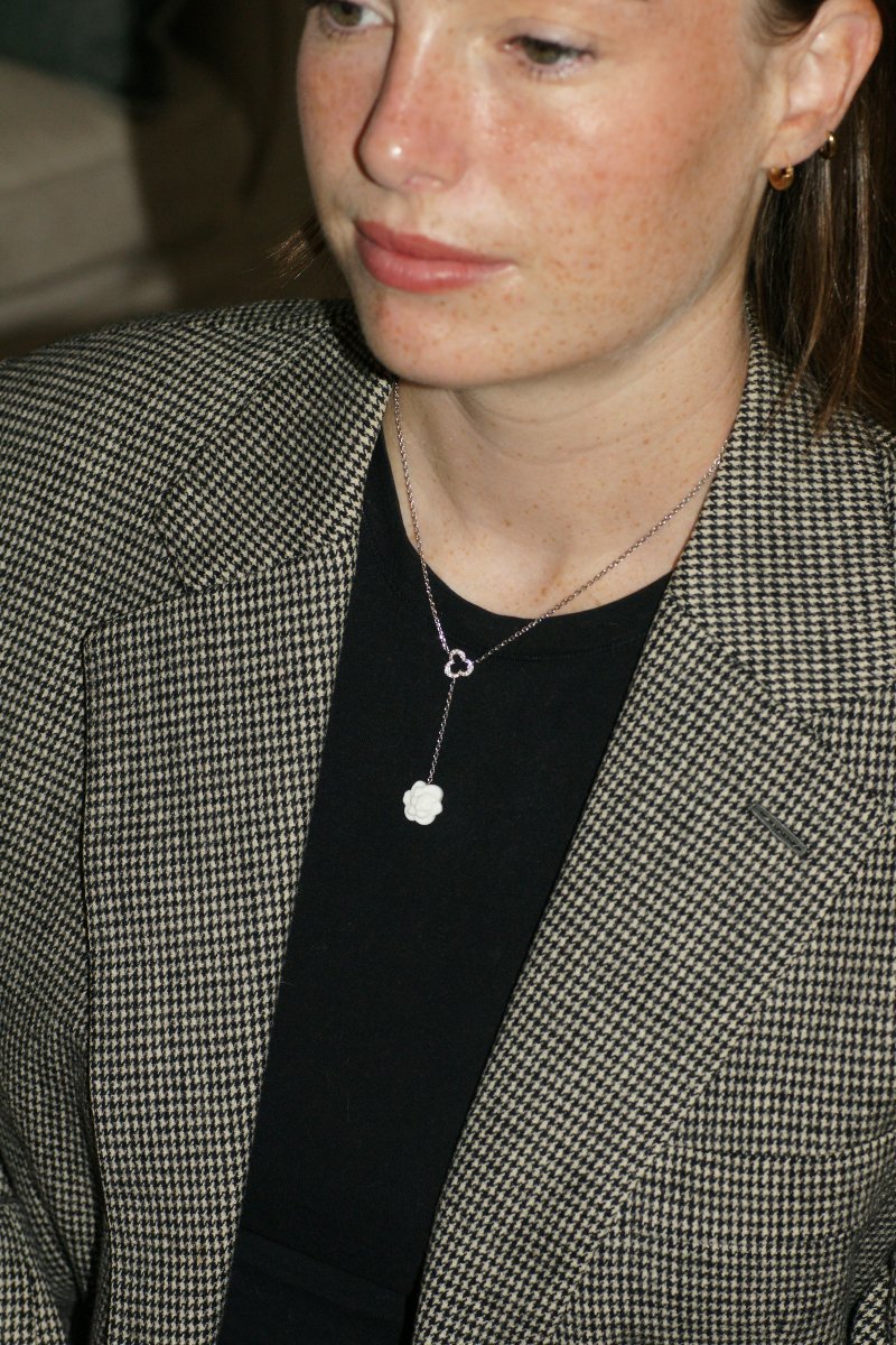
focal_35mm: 105
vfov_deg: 19.5
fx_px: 3920
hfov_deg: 13.0
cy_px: 672
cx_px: 448
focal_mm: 70
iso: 800
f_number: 5.6
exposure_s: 1/160
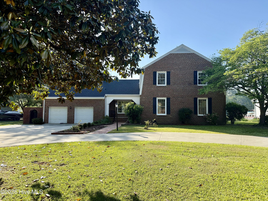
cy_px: 100
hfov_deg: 71.6
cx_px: 134
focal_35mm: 24
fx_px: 186
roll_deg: -0.7
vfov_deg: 56.8
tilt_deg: +3.5
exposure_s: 1/2370
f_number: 1.78
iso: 100
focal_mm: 6.76
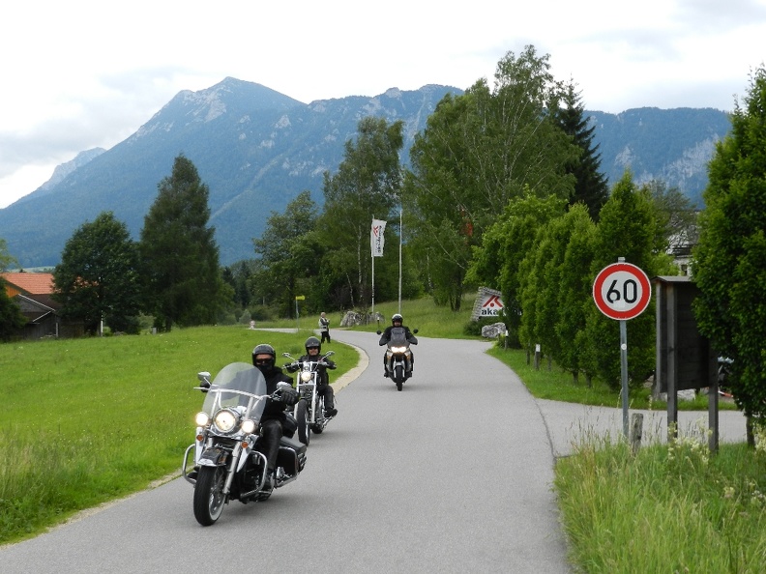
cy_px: 287
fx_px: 1173
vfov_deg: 27.5
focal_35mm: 53
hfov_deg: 36.2
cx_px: 383
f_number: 4.4
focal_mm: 9.4
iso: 160
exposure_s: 1/320
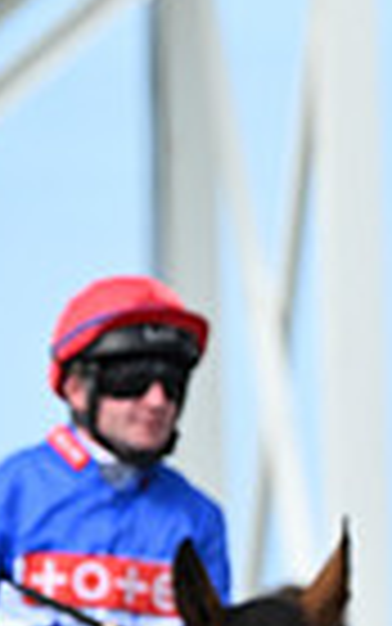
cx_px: 1275
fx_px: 14548
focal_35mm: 852
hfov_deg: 1.5
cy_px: 664
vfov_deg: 2.5
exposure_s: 1/2000
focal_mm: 200
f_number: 5
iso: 500
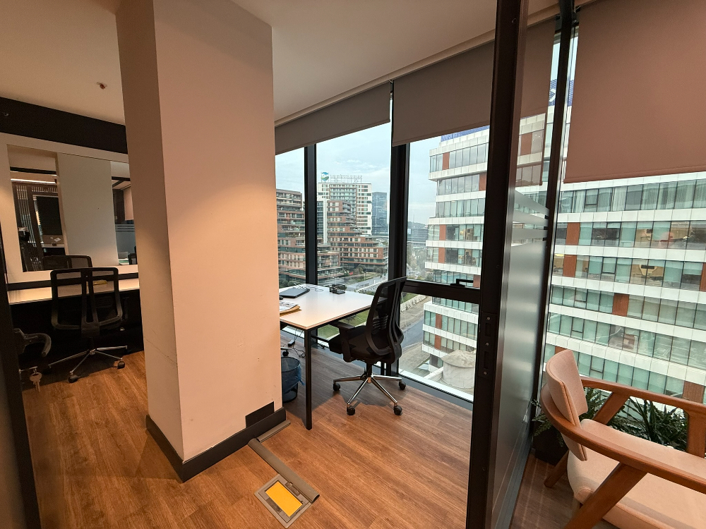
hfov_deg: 102.1
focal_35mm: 14
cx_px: 353
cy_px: 264
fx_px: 286
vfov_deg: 85.7
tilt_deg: -6.3
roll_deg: -0.4
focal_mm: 2.22
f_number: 2.2
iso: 160
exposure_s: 1/100
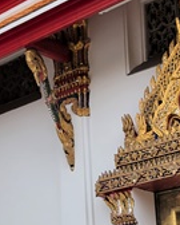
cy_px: 236
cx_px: -73
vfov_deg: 18.9
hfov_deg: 14.8
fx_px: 651
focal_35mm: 98
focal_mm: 5.4
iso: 40
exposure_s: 1/1437
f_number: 1.8
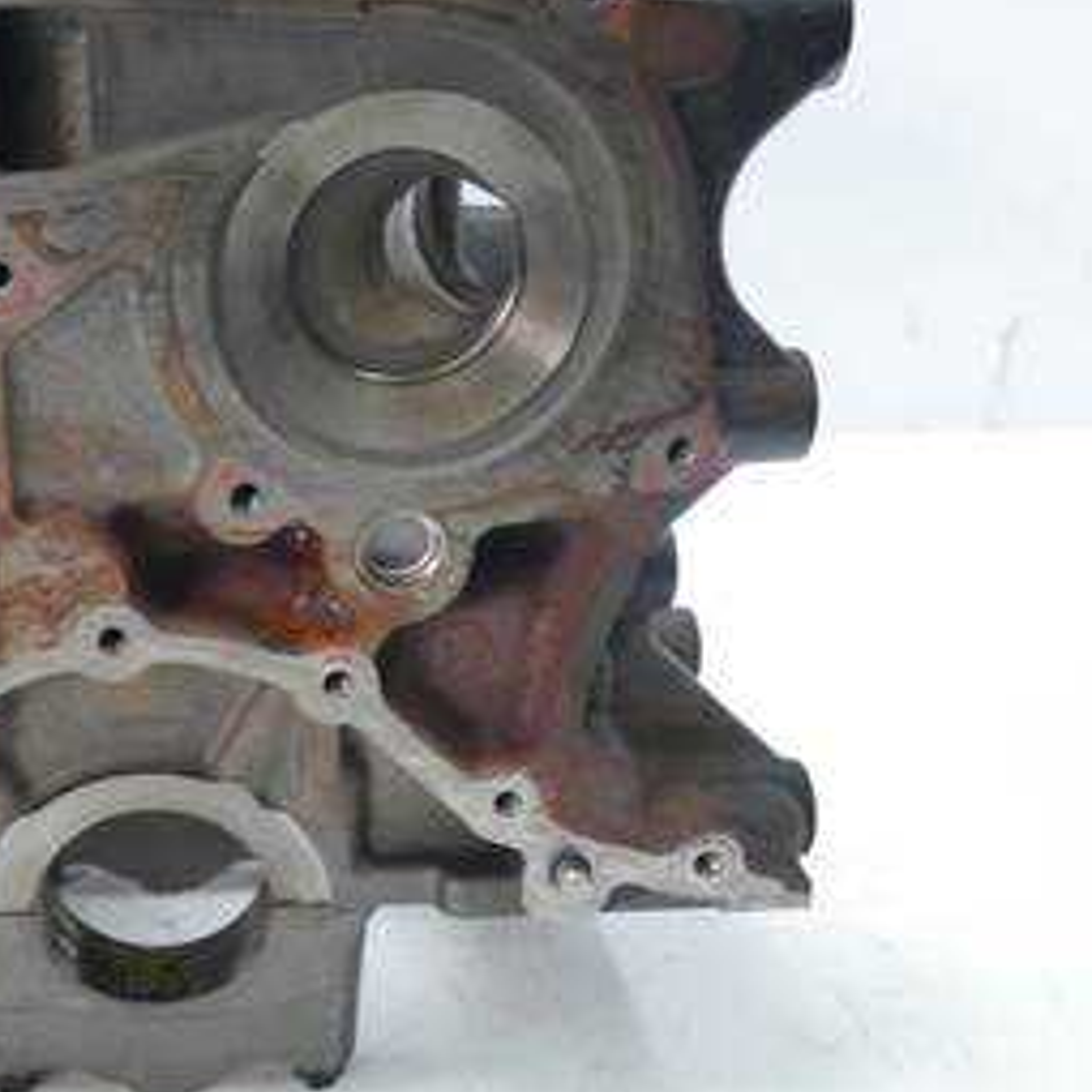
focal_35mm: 40
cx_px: 218
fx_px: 1428
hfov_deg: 40.2
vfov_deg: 41.9
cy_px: 540
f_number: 3.5
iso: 2000
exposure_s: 1/125
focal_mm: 12
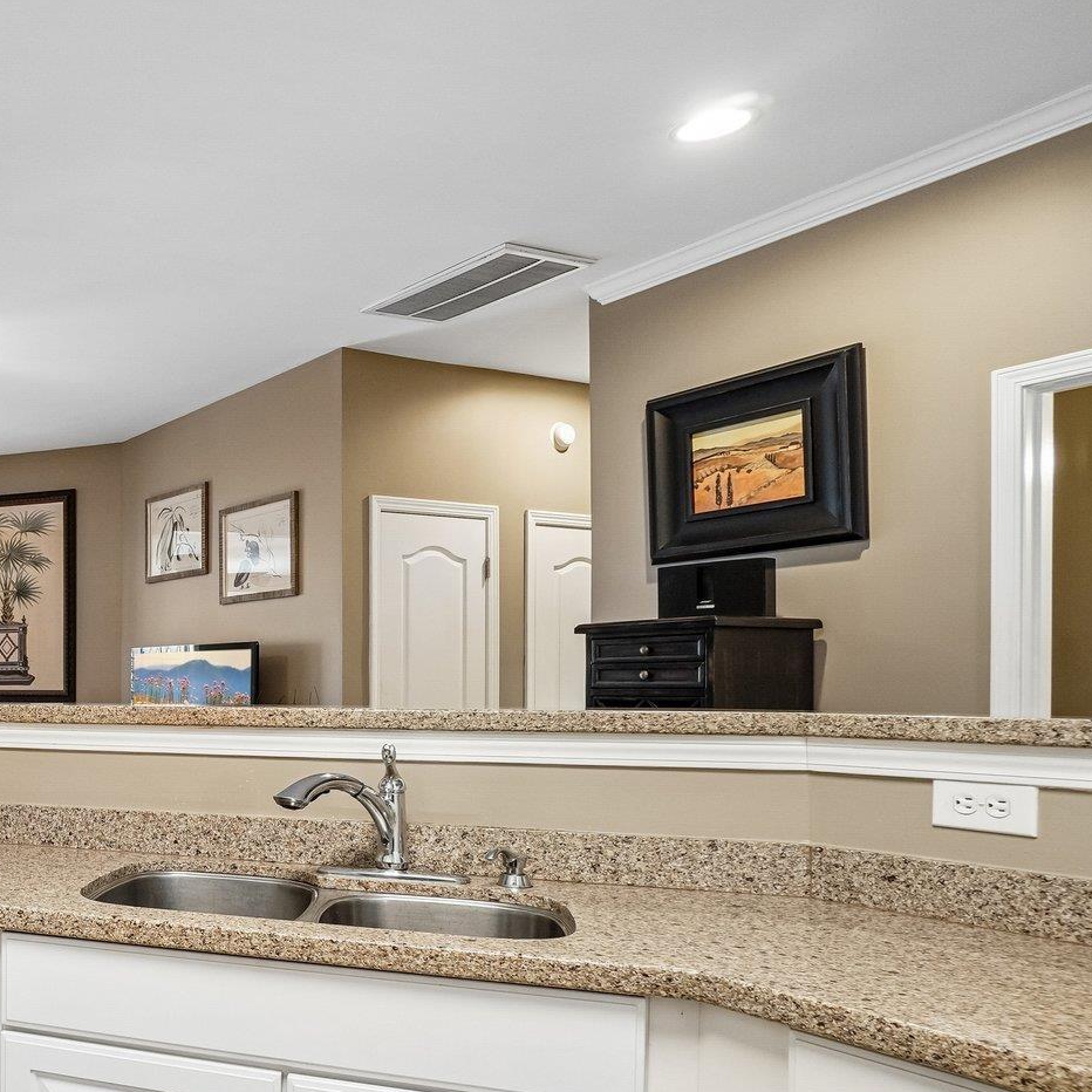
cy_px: 704
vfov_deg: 56.4
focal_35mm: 28
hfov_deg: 44.6
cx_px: -91
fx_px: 999
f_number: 8
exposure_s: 1/10
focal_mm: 10
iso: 400
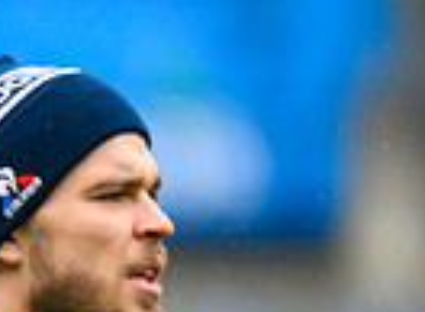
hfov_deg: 0.7
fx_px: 33568
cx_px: -600
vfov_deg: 0.5
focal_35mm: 2754
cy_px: 439
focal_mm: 560
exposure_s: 1/1000
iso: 3200
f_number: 4
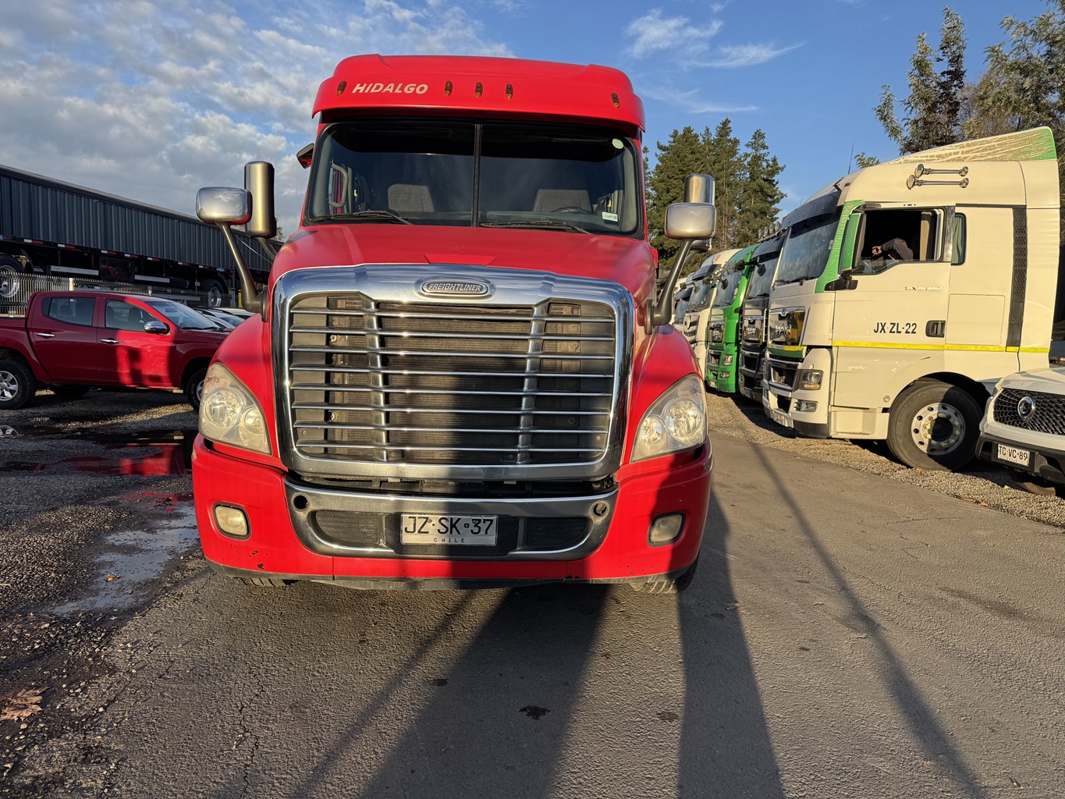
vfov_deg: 56.8
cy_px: 400
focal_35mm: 24
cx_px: 532
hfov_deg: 71.6
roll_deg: -1.6
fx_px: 738
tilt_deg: -6.4
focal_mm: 6.76
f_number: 1.78
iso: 80
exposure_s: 1/1818
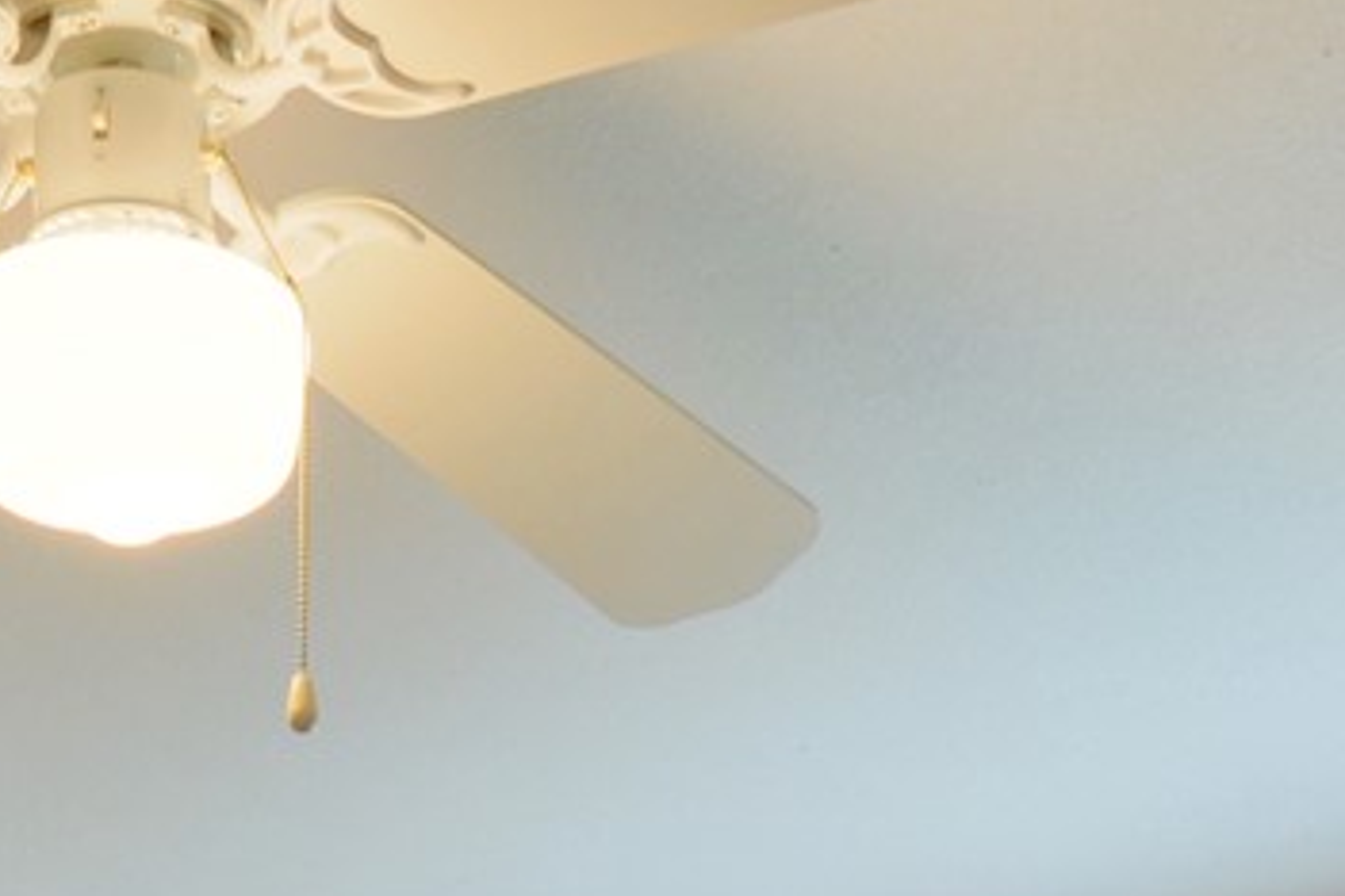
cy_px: 1696
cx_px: 291
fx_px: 3923
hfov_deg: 19.3
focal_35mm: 105
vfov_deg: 11.9
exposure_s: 1/20
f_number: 9
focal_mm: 17
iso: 320
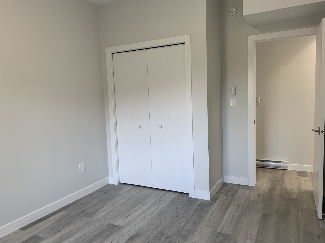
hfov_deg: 67.3
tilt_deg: -6.8
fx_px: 244
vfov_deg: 53.1
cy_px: 122
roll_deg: +2.0
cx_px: 162
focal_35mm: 26
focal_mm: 4.25
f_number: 1.8
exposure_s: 1/100
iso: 100
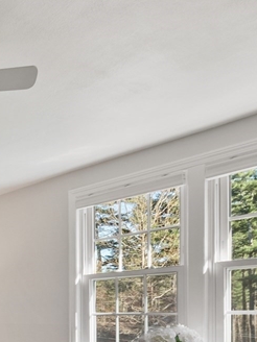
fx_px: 445
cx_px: -133
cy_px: 310
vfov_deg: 39.0
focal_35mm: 45
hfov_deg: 24.6
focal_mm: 10
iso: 400
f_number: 7.1
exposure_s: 1/3
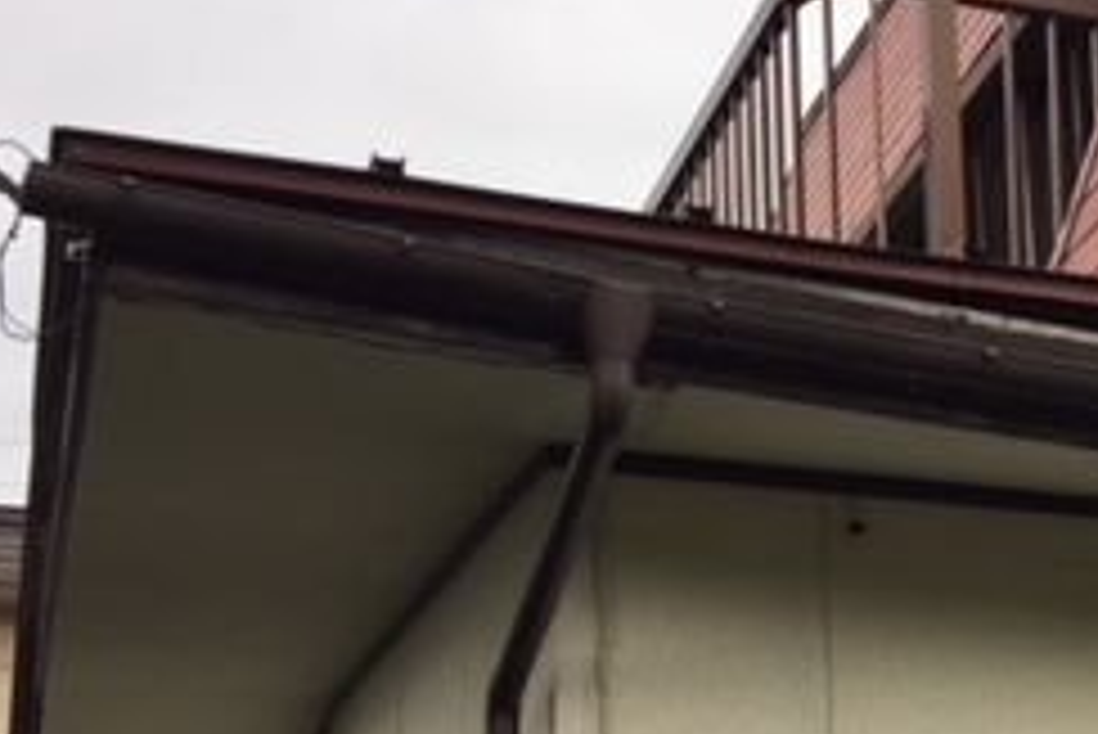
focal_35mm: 79
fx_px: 2411
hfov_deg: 23.3
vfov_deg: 17.0
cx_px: 1341
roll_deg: +3.6
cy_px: 698
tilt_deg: +13.5
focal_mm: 4.15
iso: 32
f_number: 2.2
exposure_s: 1/264
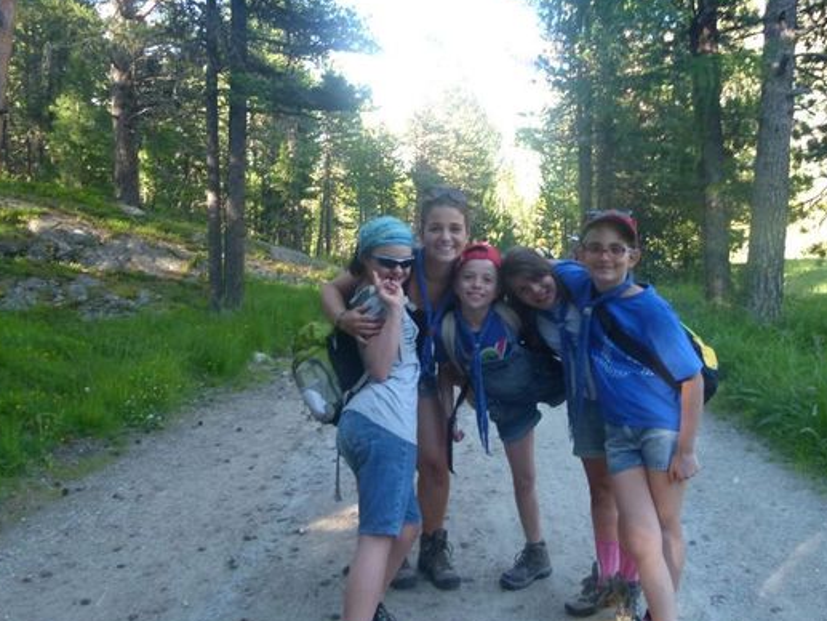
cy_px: 286
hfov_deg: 61.5
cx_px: 456
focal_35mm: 29
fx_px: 693
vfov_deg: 48.2
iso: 200
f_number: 2.8
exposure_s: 1/125
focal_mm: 4.5
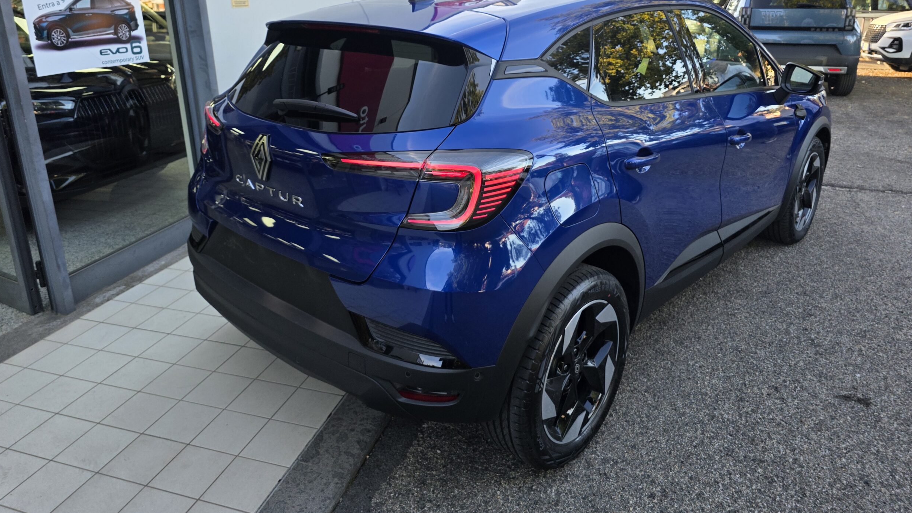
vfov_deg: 43.8
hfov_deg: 71.9
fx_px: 629
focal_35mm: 26
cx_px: 440
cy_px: 175
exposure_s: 1/180
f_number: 1.7
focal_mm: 6.3
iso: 40
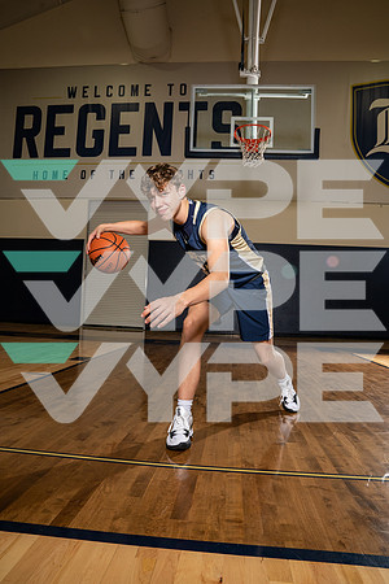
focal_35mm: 24
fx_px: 389
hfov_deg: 53.1
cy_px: 292
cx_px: 194
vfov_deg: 73.7
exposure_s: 1/250
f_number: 8
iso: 640
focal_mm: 24
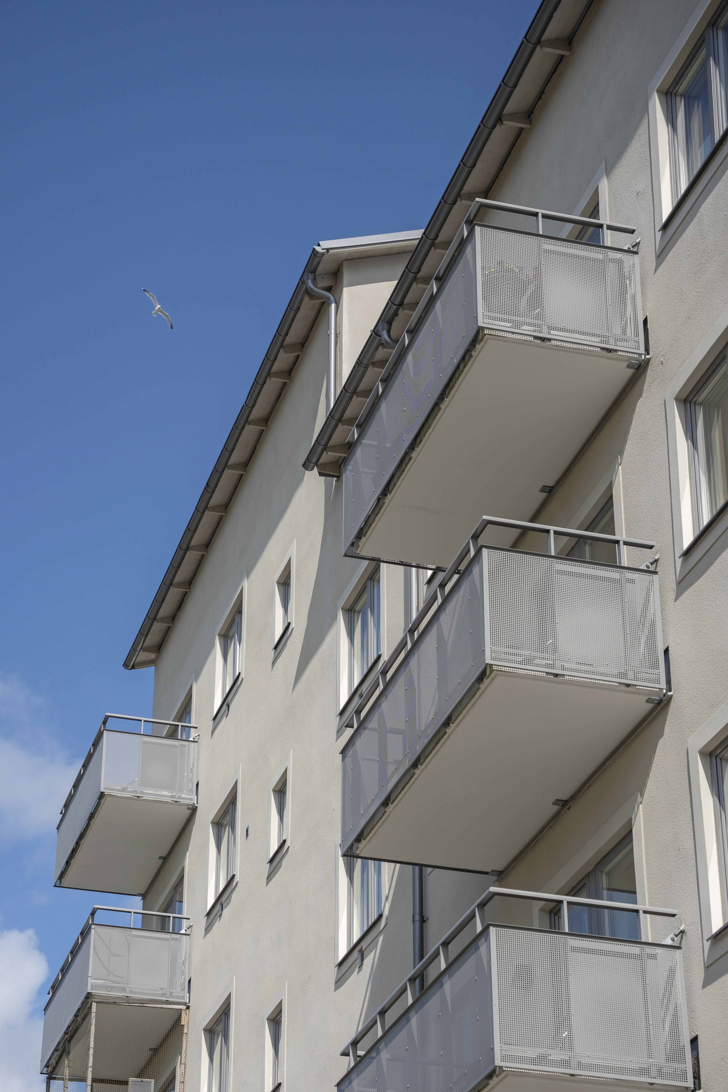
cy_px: 640
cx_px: 289
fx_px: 2308
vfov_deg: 26.6
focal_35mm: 76
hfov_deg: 17.9
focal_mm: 62.9
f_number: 4
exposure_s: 1/4000
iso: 200
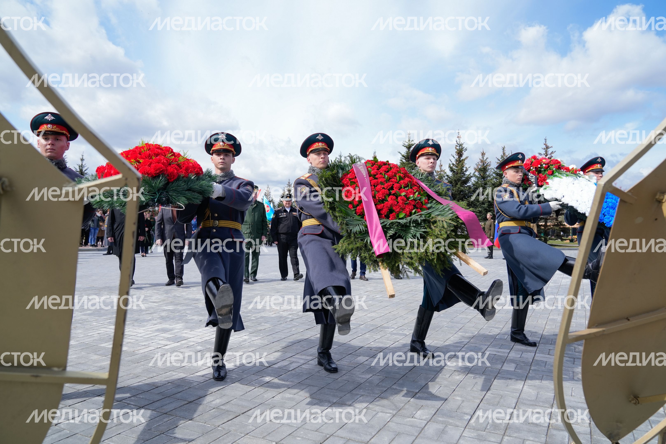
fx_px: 444
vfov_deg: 53.2
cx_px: 333
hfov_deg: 73.7
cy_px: 222
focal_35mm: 24
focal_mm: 24
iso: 320
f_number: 4.5
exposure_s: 1/1600
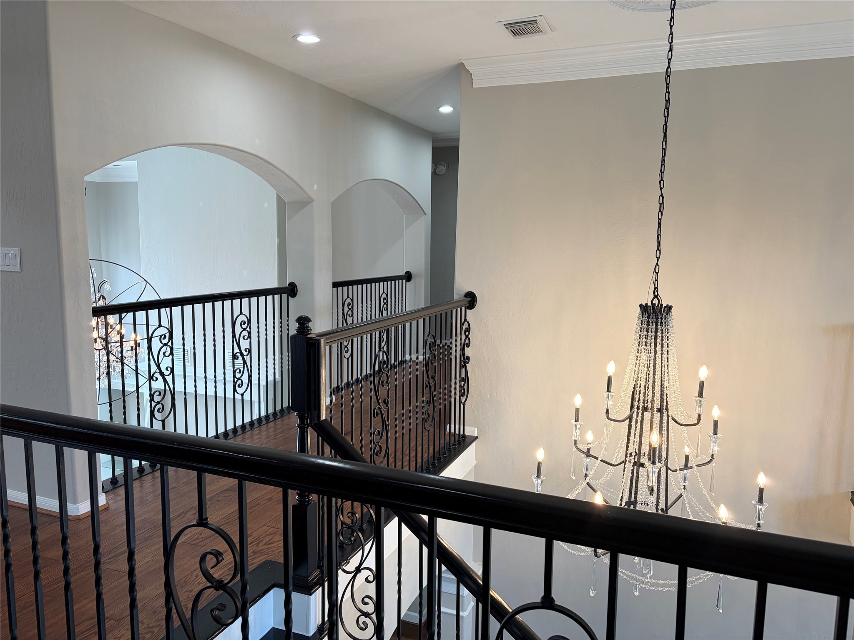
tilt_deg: -5.2
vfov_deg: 53.1
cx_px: 427
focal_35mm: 26
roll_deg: -0.9
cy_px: 320
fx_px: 641
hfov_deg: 67.3
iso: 80
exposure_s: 1/120
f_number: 1.6
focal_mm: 5.96
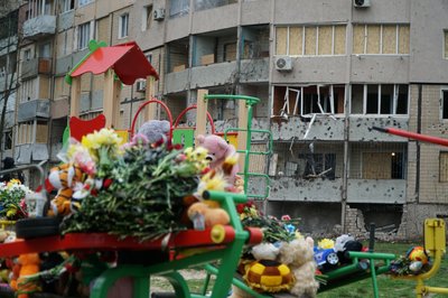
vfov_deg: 16.5
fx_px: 1026
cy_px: 149
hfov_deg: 24.6
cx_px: 224
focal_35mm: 82
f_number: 4
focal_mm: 55
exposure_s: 1/640
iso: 500
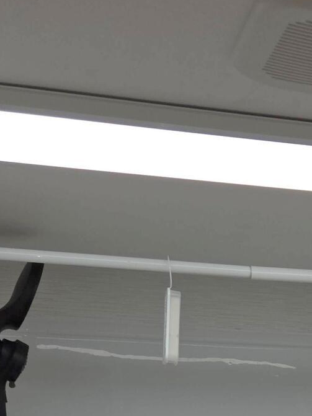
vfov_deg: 21.2
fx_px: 950
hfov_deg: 17.7
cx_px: 382
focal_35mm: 79
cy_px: 606
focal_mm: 5.4
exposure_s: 1/211
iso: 25
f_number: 1.8
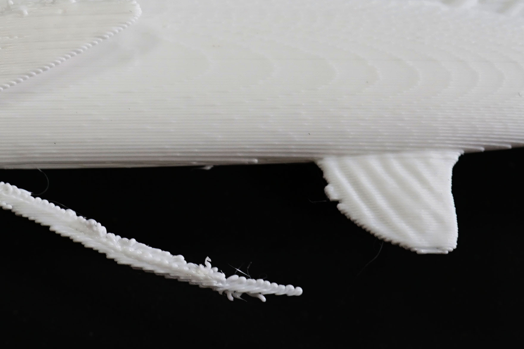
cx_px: 119
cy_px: 40
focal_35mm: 170
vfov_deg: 8.0
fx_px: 2474
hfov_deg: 12.1
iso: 400
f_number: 5
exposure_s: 1/30
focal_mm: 50
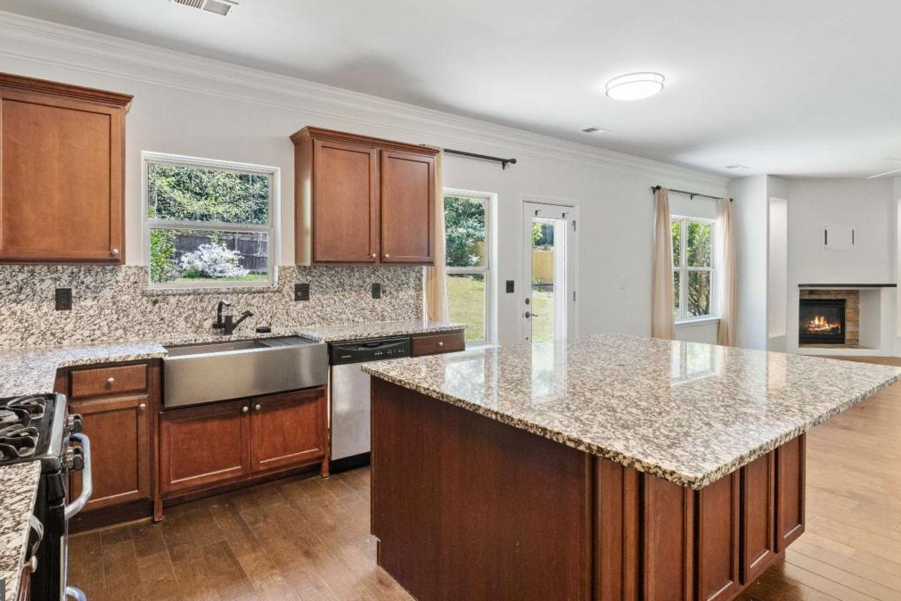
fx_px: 490
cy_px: 259
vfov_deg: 62.7
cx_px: 432
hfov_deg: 85.1
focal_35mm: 20
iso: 400
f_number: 8
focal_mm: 11
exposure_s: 1/5
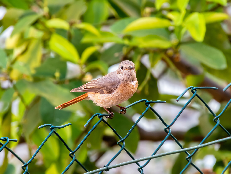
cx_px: 116
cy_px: 87
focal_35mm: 800
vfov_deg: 1.9
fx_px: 5339
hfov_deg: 2.5
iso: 200
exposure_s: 1/20
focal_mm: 143.3
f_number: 6.3
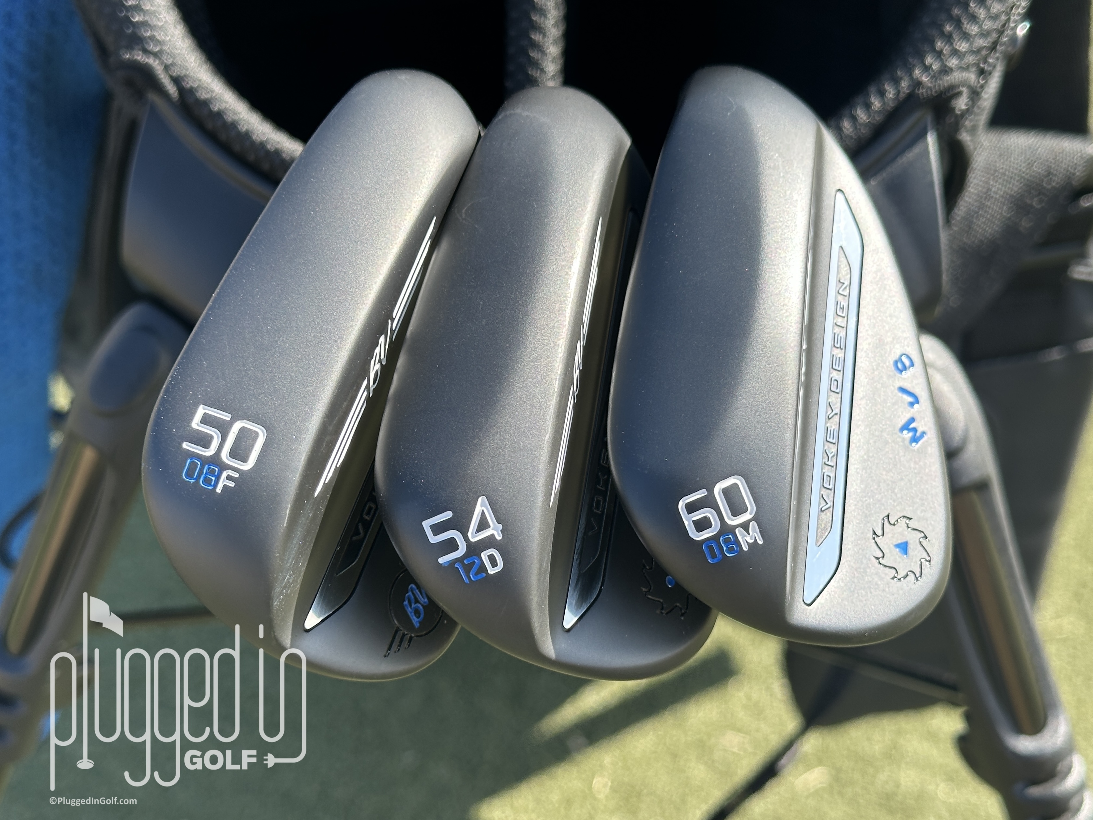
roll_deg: +4.5
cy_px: 410
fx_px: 1516
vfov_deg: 30.3
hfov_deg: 39.7
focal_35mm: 48
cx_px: 546
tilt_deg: -44.8
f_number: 1.78
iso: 64
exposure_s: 1/962
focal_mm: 6.86
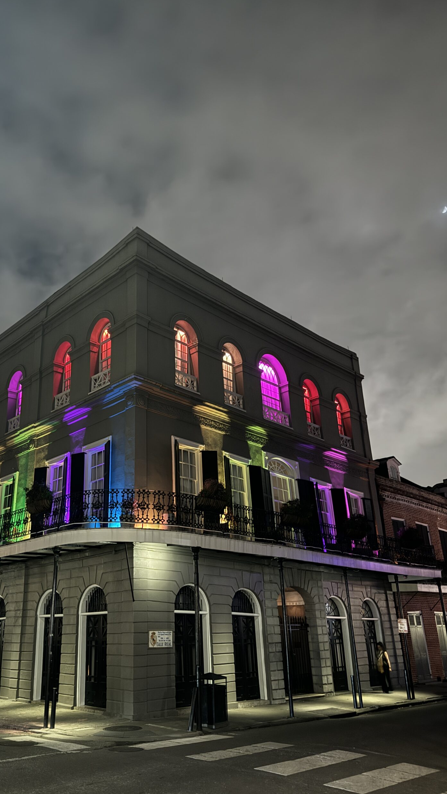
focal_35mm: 27
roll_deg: +0.8
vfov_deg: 69.8
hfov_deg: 42.5
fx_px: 569
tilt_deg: +21.6
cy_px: 408
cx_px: 159
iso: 1000
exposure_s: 1/9
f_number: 1.78
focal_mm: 6.76
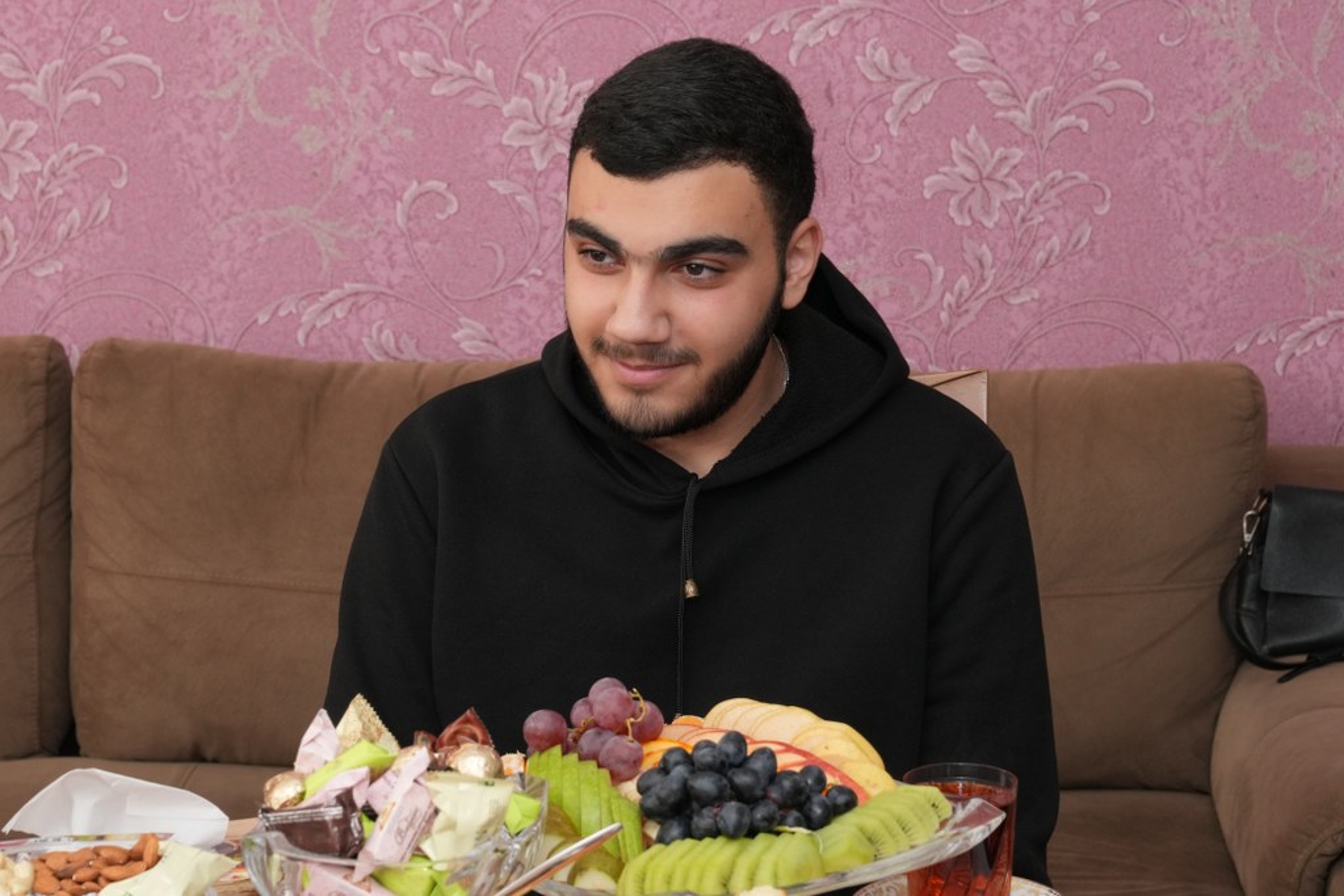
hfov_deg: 21.0
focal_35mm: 97
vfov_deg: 14.1
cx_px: 672
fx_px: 3622
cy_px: 448
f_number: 8
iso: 1000
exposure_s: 1/200
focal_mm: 65
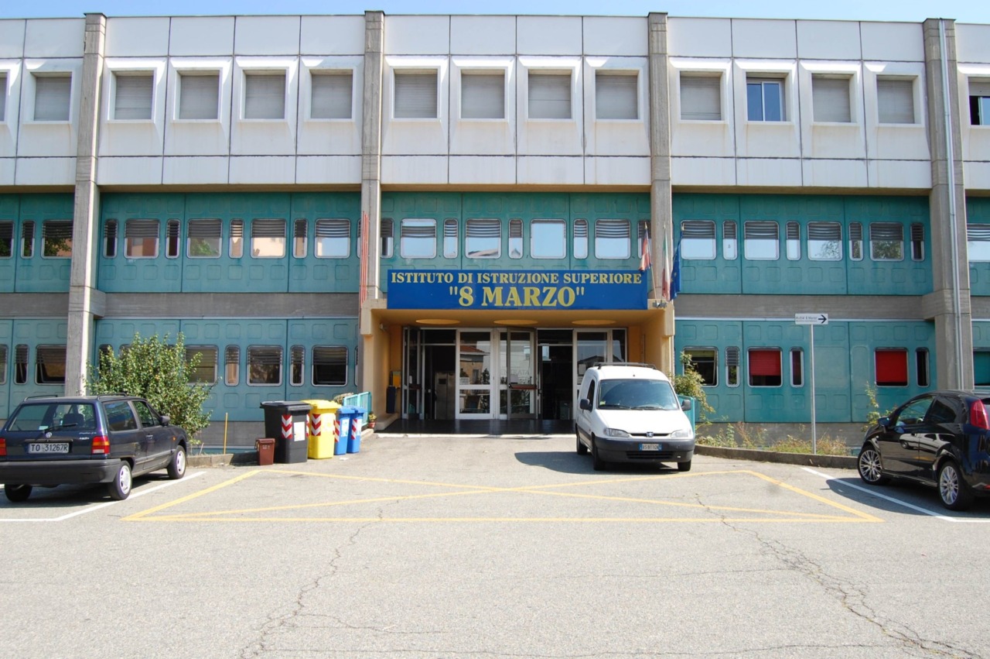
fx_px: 907
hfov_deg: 57.3
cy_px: 330
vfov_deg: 39.9
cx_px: 495
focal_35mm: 33
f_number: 8
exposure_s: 1/250
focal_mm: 22
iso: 200
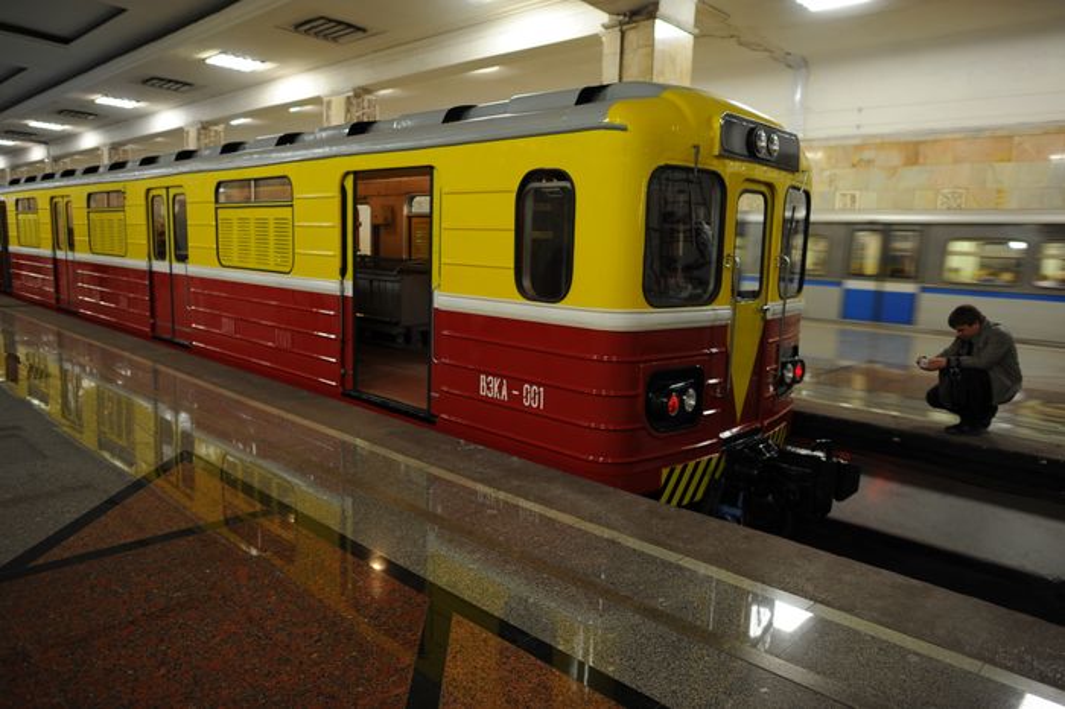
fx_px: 710
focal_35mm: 24
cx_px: 532
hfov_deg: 73.8
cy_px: 354
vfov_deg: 53.1
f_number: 2.2
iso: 320
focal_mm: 24
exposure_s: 1/40
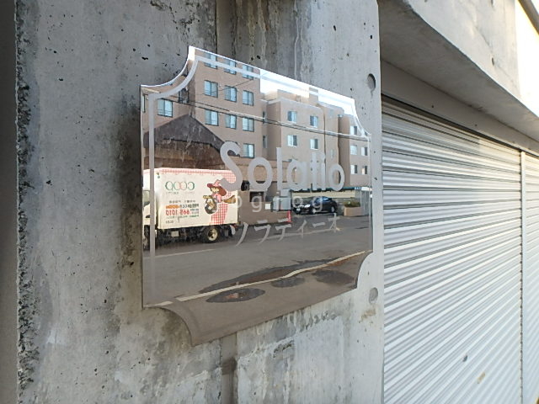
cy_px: 202
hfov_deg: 79.0
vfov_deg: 63.4
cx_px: 270
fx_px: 327
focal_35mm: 21
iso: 125
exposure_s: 1/125
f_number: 3.5
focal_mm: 3.7
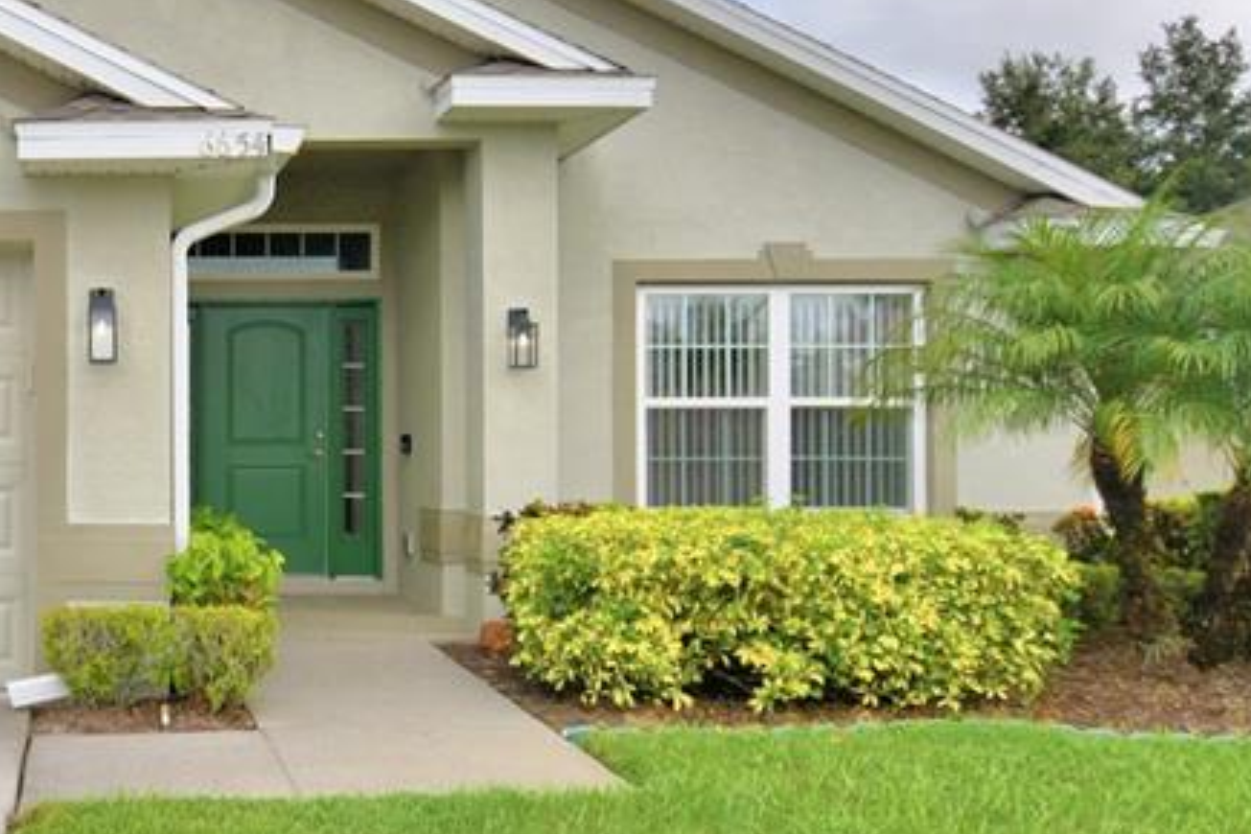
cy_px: 449
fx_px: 1390
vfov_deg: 33.4
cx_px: 37
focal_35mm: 40
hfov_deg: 42.7
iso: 100
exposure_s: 1/800
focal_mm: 11.5
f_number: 4.8
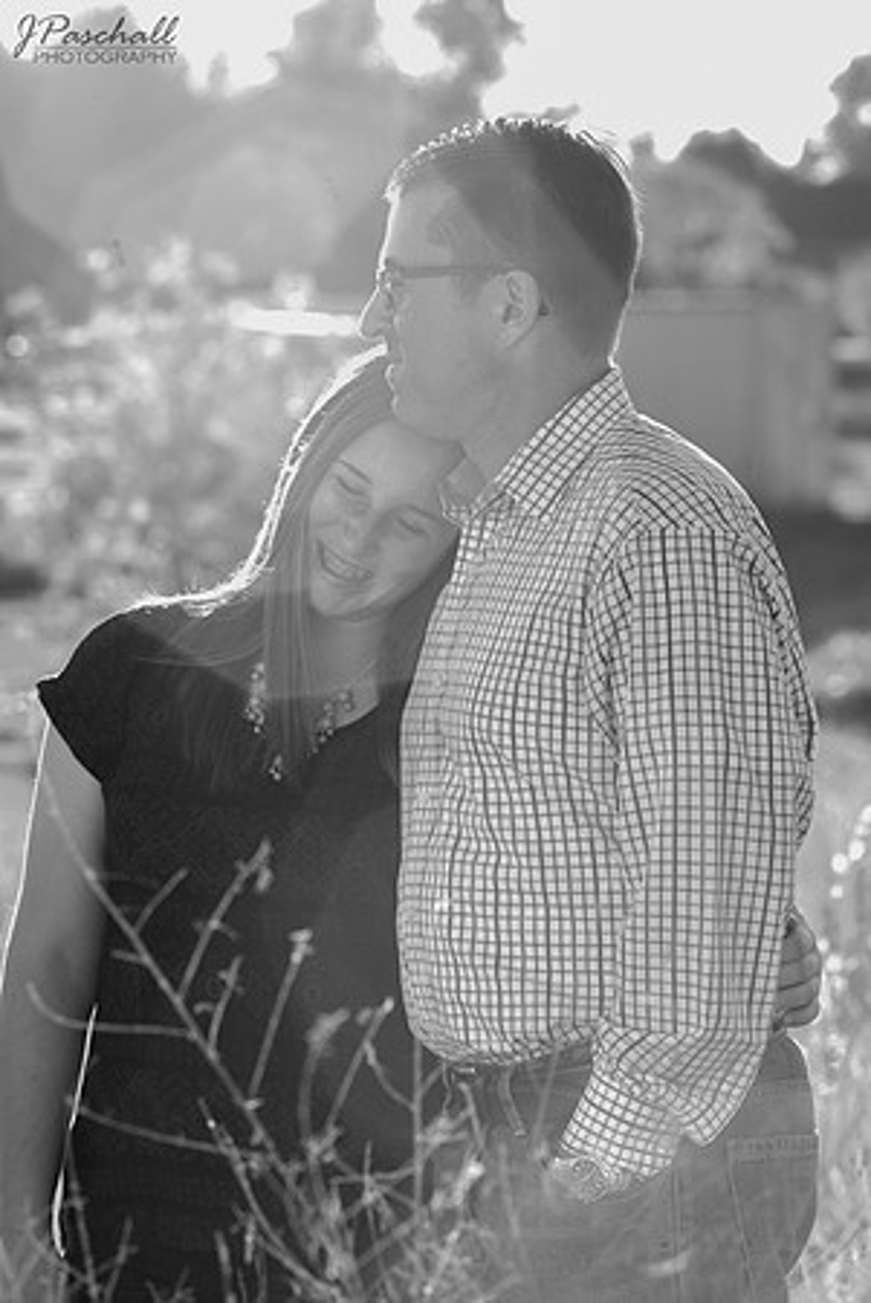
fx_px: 5431
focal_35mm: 150
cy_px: 652
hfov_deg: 9.2
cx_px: 436
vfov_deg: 13.7
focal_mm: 100
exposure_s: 1/100
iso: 200
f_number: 5.6
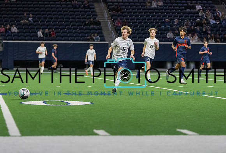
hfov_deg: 14.5
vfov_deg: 9.8
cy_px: 61
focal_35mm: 141
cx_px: 112
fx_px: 889
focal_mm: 106
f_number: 2.8
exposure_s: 1/1250
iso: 5000
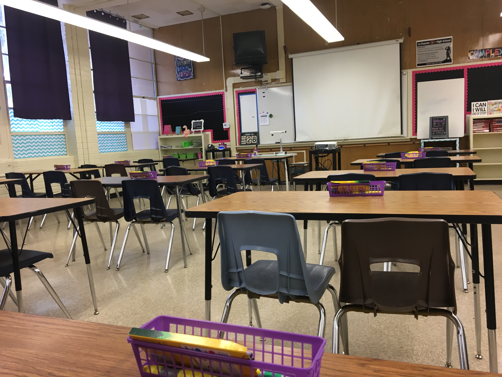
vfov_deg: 48.2
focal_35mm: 29
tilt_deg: -6.2
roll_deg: +2.3
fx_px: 421
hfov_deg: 61.7
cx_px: 251
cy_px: 188
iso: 50
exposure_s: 1/30
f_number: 2.2
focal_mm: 4.15
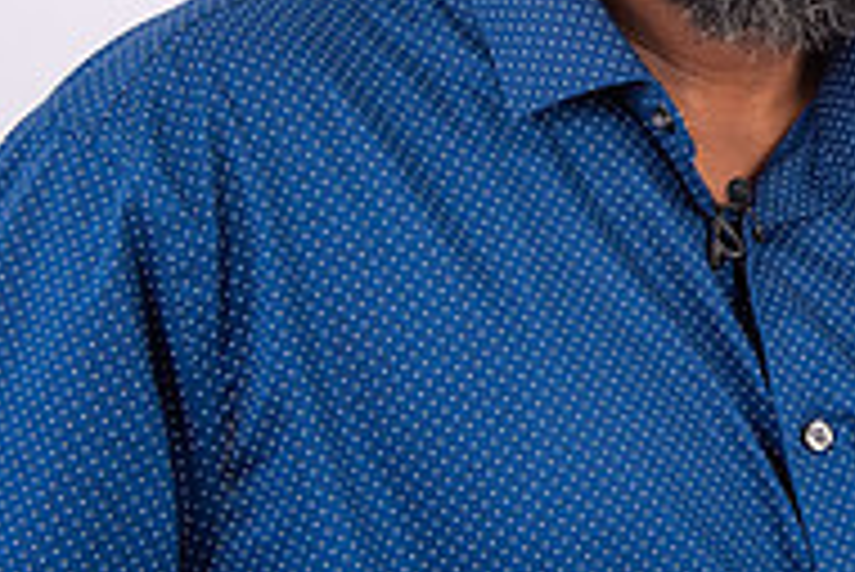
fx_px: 3042
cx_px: 868
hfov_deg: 15.7
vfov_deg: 10.6
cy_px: -77
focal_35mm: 128
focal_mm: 42
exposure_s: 1/250
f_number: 9
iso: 125
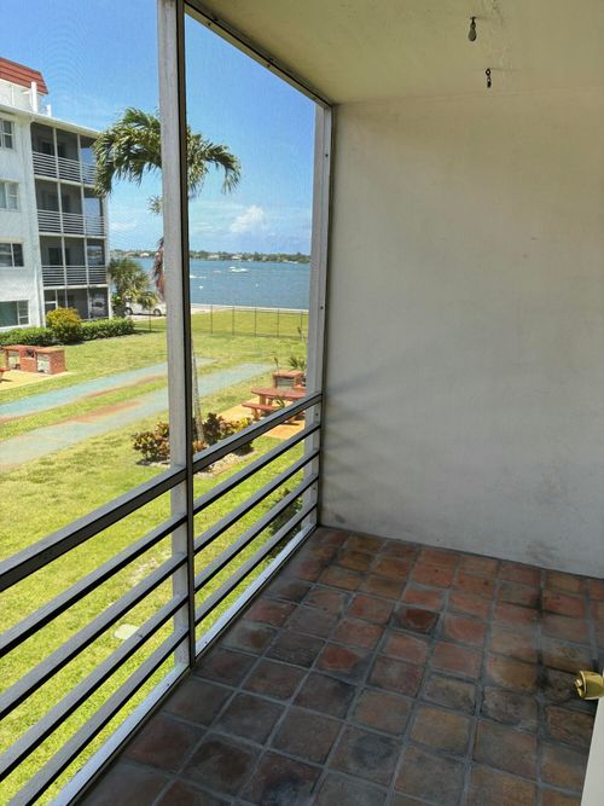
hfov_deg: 53.0
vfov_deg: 67.3
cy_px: 403
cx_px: 302
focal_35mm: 26
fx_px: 605
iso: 50
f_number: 1.6
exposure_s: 1/884
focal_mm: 5.96
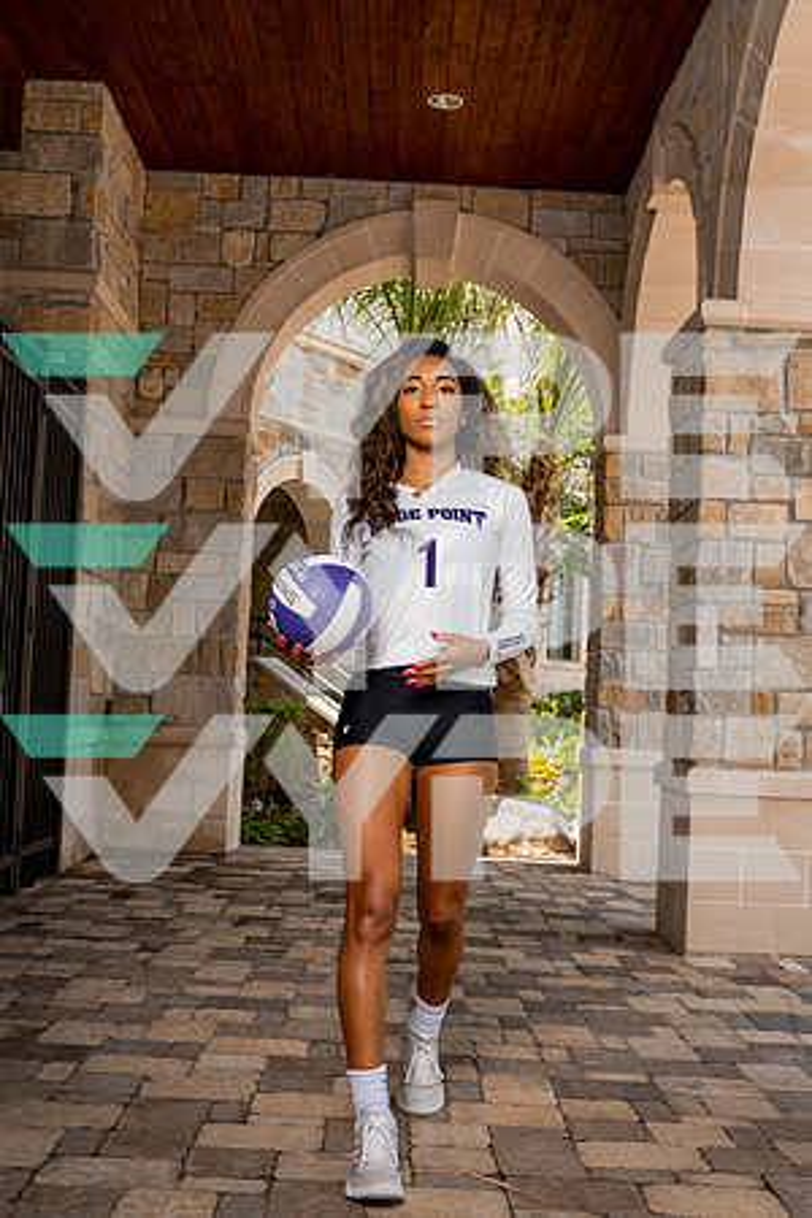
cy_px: 609
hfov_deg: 31.2
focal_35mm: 43
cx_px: 406
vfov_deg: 45.4
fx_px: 1455
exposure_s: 1/200
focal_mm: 43
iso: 250
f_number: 5.6
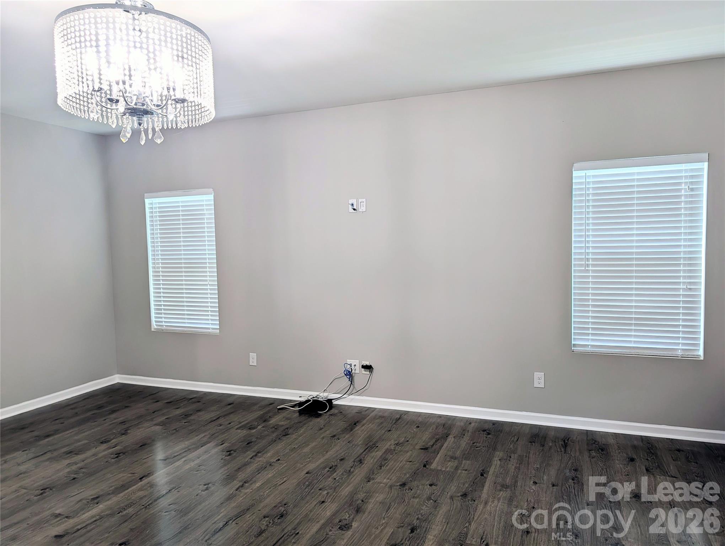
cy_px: 273
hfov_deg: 71.5
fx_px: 503
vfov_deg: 56.9
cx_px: 362
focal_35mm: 24
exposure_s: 1/60
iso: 81
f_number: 1.68
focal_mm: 6.9
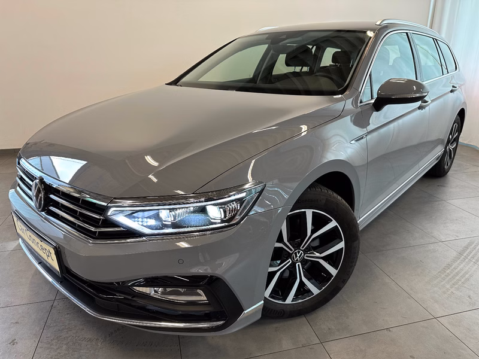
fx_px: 332
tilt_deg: -20.4
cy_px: 180
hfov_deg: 71.6
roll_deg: -0.4
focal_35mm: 24
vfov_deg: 56.8
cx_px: 240
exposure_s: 1/50
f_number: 1.78
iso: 160
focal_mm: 6.86
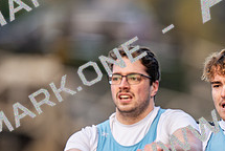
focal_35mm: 1618
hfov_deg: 1.3
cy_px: 177
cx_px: 256
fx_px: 10126
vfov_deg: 0.9
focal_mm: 600
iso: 1600
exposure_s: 1/2500
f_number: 4
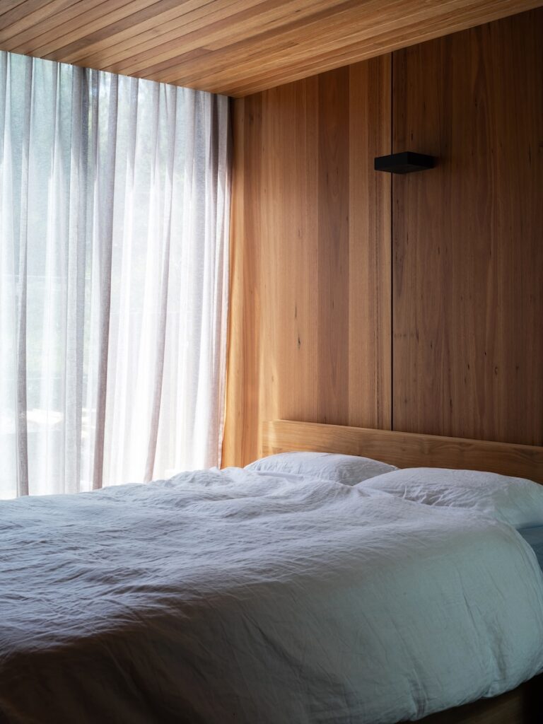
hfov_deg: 32.9
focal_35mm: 44
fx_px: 920
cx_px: 272
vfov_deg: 42.9
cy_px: 362
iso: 100
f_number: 11
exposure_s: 1/25
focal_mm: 55.5
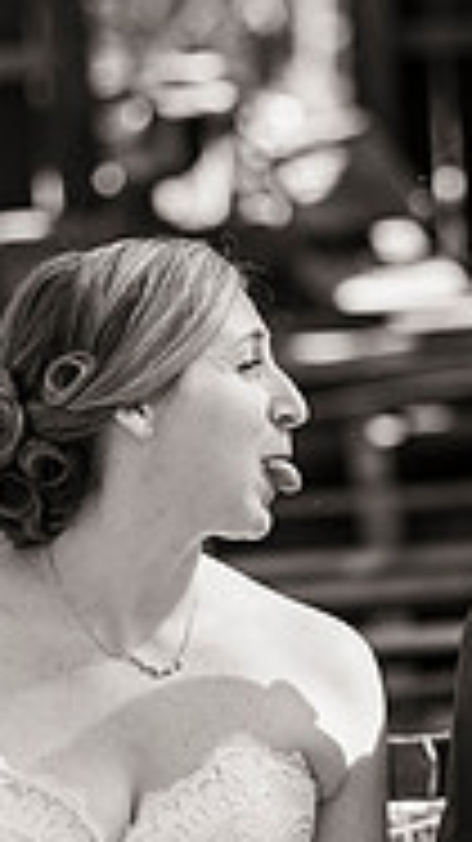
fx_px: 6283
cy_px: 788
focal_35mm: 282
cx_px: 375
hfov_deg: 4.3
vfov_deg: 7.6
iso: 160
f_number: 3.2
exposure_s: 1/250
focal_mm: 112
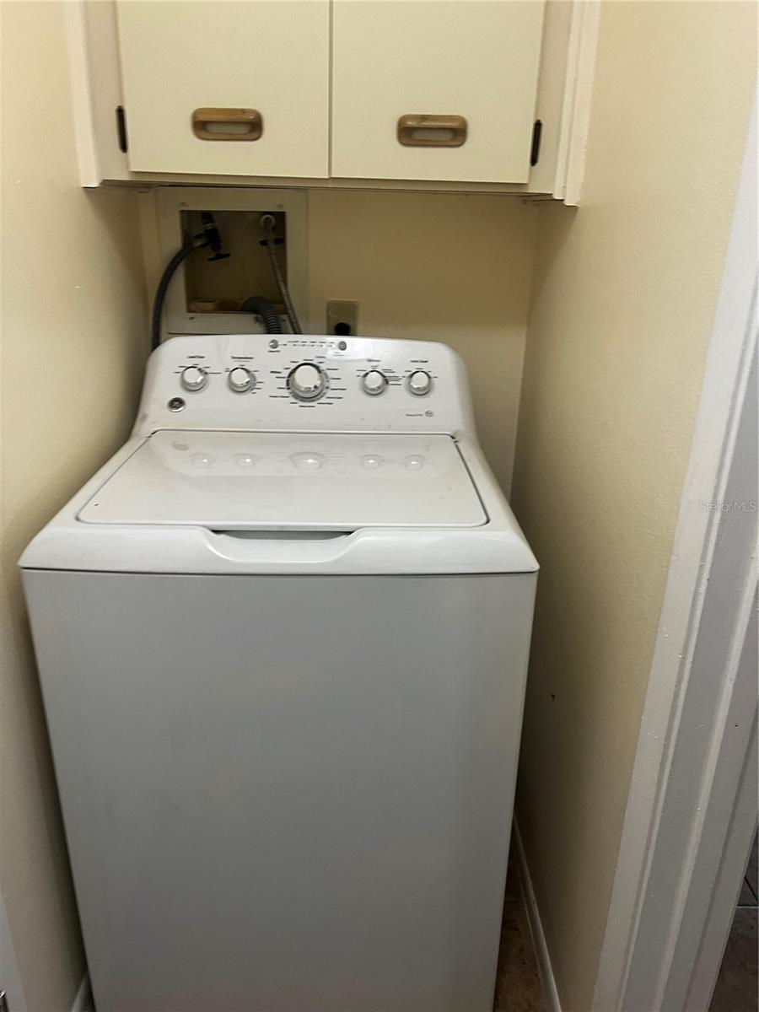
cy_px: 506
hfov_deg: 53.1
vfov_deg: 67.3
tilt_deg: -17.3
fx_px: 760
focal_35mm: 26
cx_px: 380
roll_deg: -1.5
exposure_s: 1/60
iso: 125
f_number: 1.5
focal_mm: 5.7
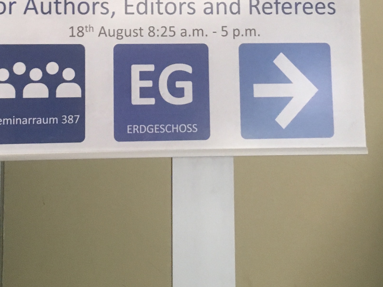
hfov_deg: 26.6
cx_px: 140
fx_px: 808
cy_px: -14
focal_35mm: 73
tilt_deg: -6.5
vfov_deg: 19.5
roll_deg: -0.9
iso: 200
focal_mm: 4.15
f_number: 2.2
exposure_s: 1/33
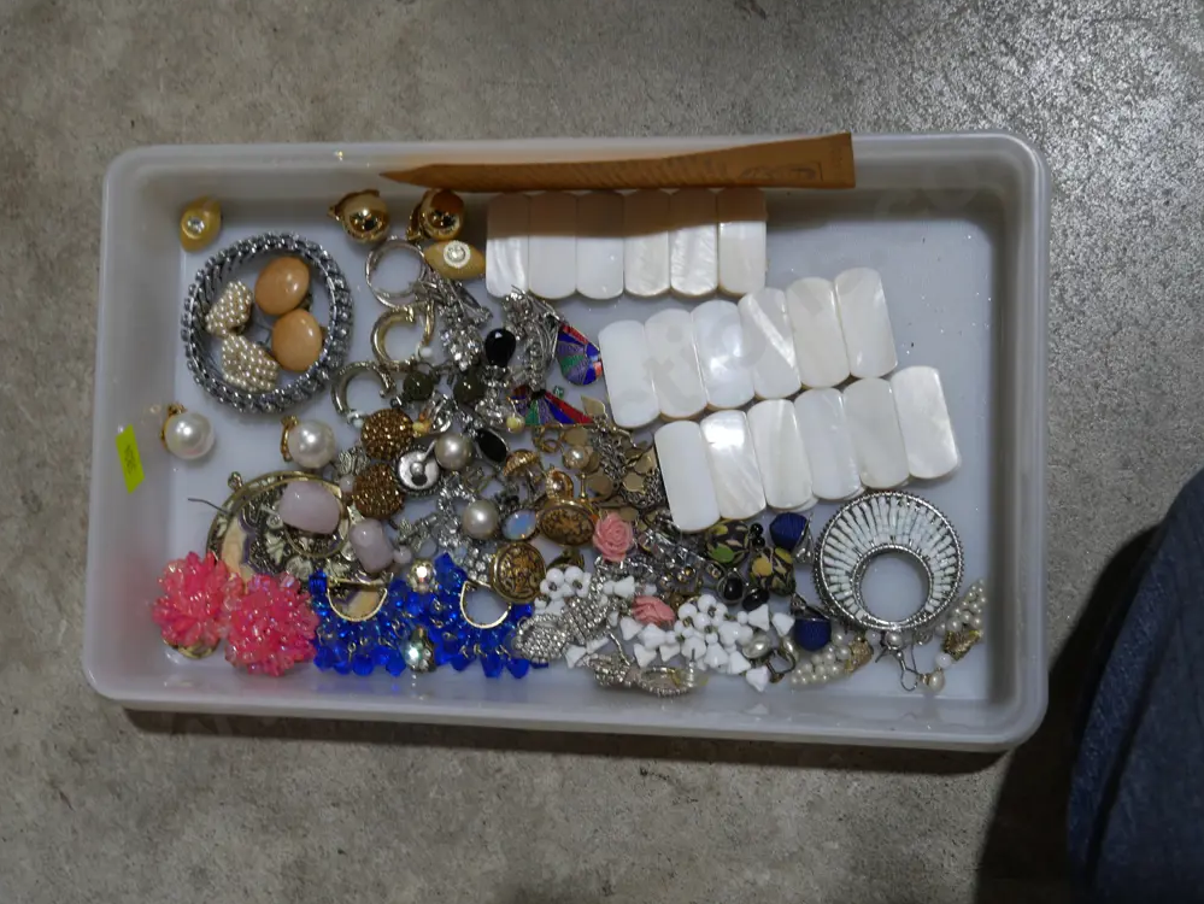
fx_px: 1427
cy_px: 448
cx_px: 593
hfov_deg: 45.8
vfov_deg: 35.2
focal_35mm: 41
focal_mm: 20
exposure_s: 1/60
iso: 250
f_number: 5
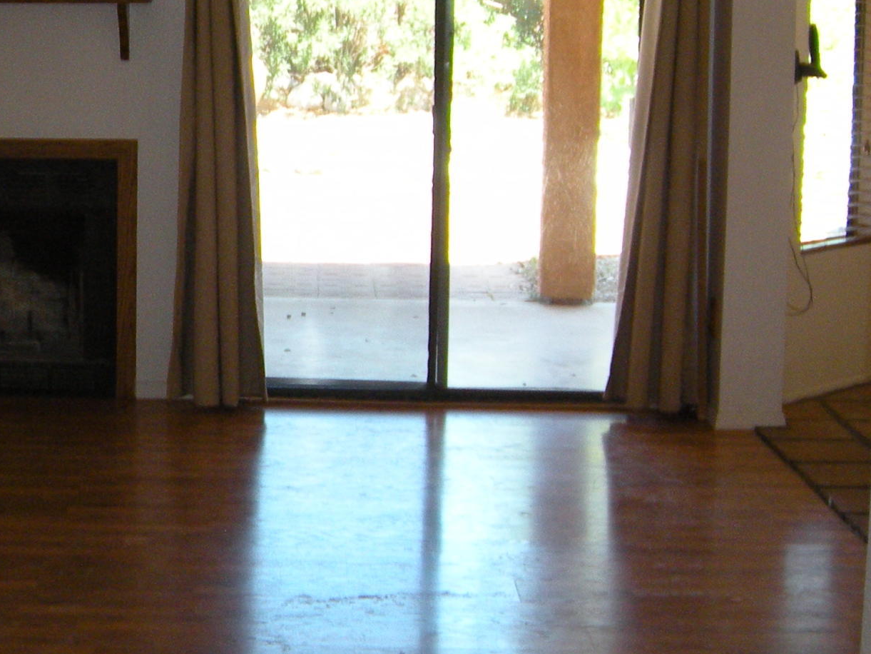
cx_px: 103
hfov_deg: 22.3
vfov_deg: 17.1
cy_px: 205
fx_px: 2164
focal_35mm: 86
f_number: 3.8
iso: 152
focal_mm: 5.9
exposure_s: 1/59.8
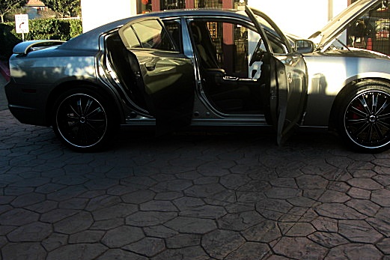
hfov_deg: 42.7
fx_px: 498
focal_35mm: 46
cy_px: 136
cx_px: 216
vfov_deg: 29.2
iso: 50
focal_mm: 6.3
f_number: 2.8
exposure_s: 1/200
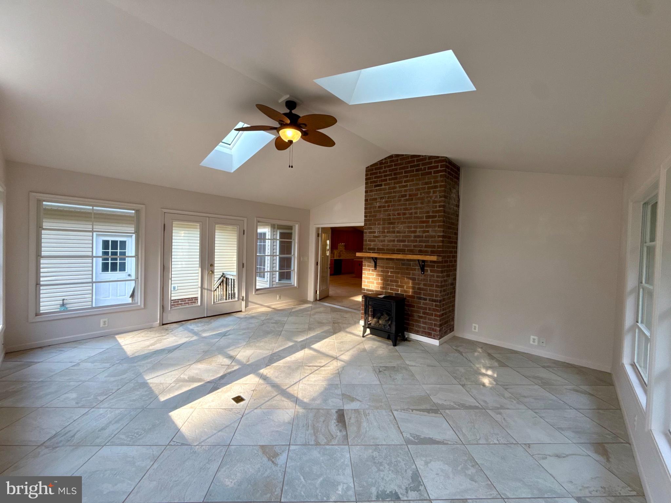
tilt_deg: -0.3
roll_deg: -2.0
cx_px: 336
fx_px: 271
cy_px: 252
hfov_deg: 102.1
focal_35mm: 14
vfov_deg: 85.7
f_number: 2.2
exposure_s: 1/120
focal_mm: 2.22
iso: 160
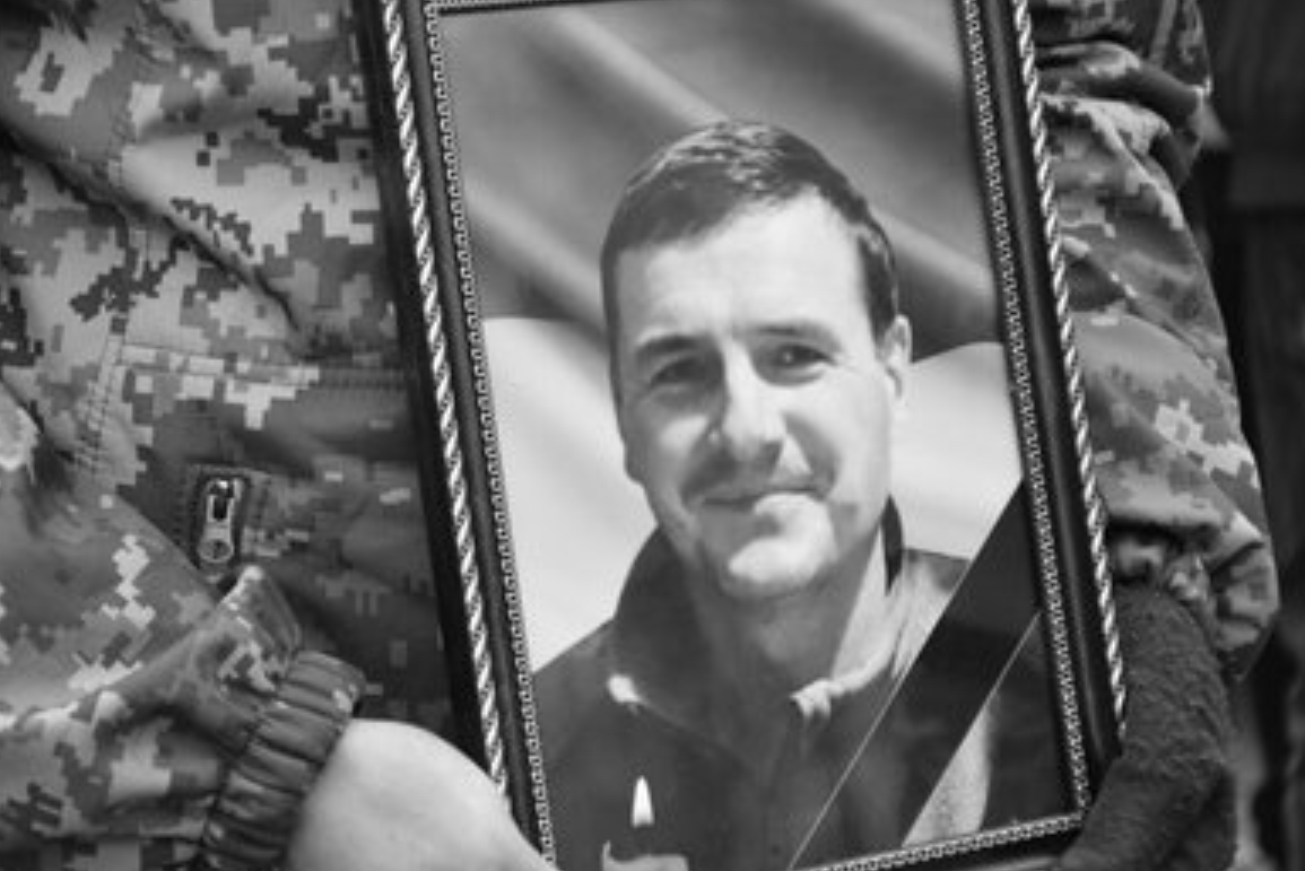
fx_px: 4787
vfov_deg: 10.4
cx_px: 651
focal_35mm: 132
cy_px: 425
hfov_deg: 15.5
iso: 800
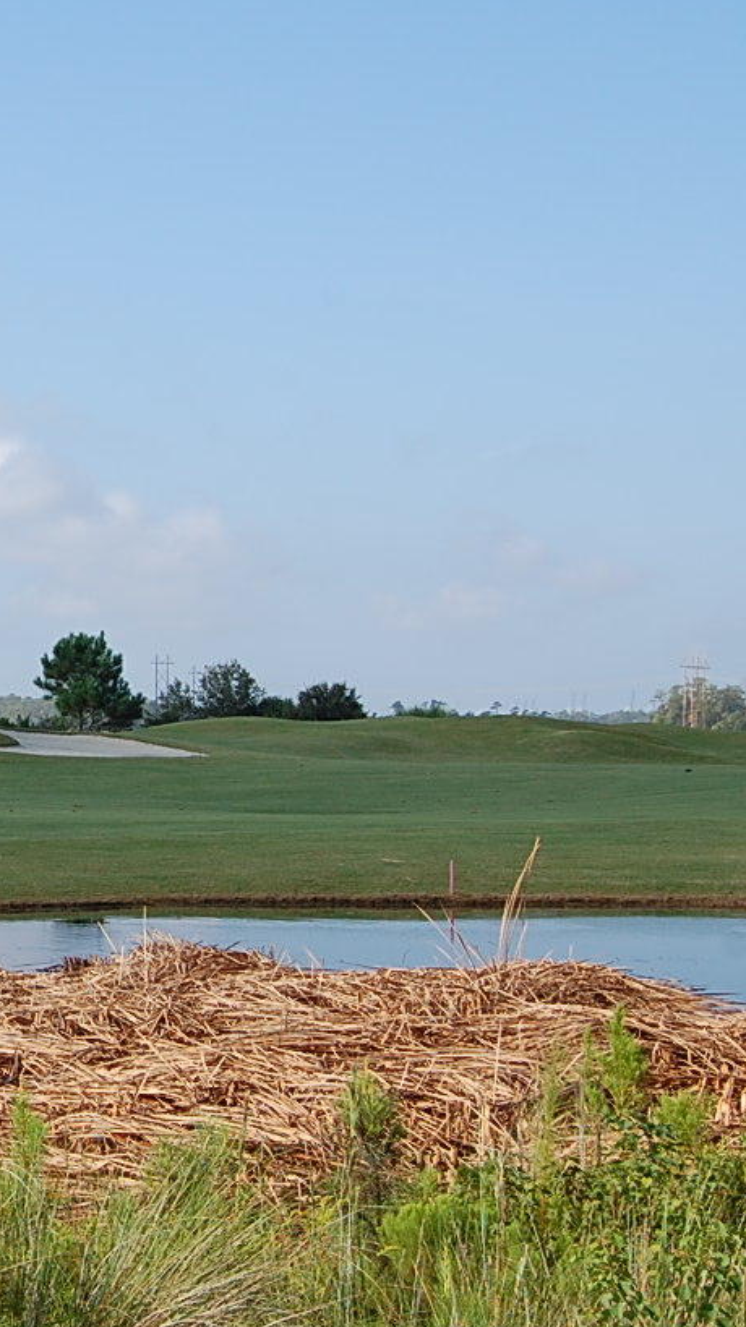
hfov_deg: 15.4
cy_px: 663
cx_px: -212
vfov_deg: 28.2
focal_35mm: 75
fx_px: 2640
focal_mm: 26
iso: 200
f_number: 9
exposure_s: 1/320
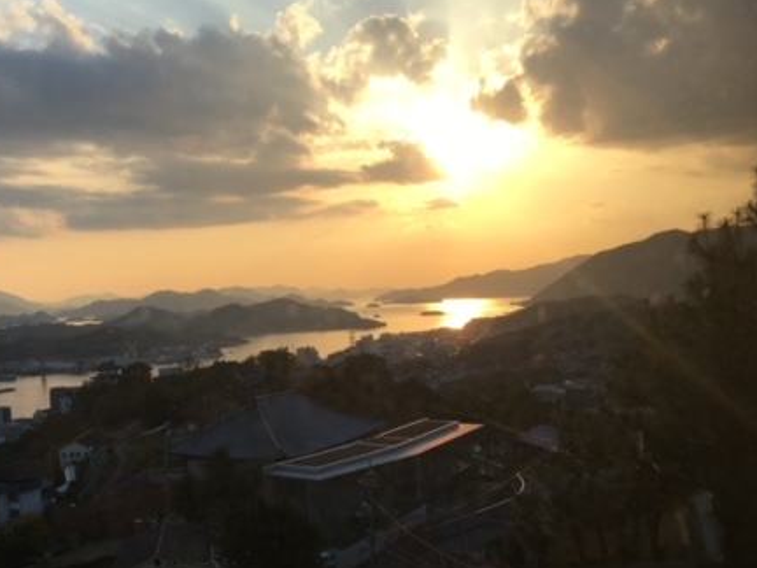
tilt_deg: -6.5
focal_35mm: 43
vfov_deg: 33.1
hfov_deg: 43.0
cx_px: 230
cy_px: 410
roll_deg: +2.8
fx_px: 940
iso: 25
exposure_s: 1/1374
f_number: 2.2
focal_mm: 4.15
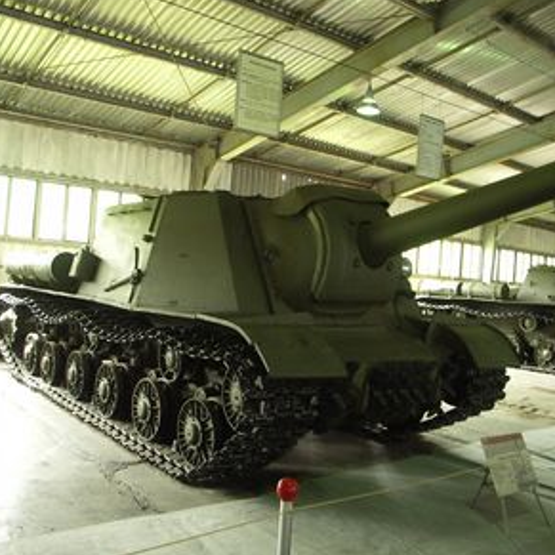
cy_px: 277
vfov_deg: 48.5
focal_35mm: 34
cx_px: 267
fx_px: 617
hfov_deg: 48.4
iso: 125
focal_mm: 7.2
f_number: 2.8
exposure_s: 1/8
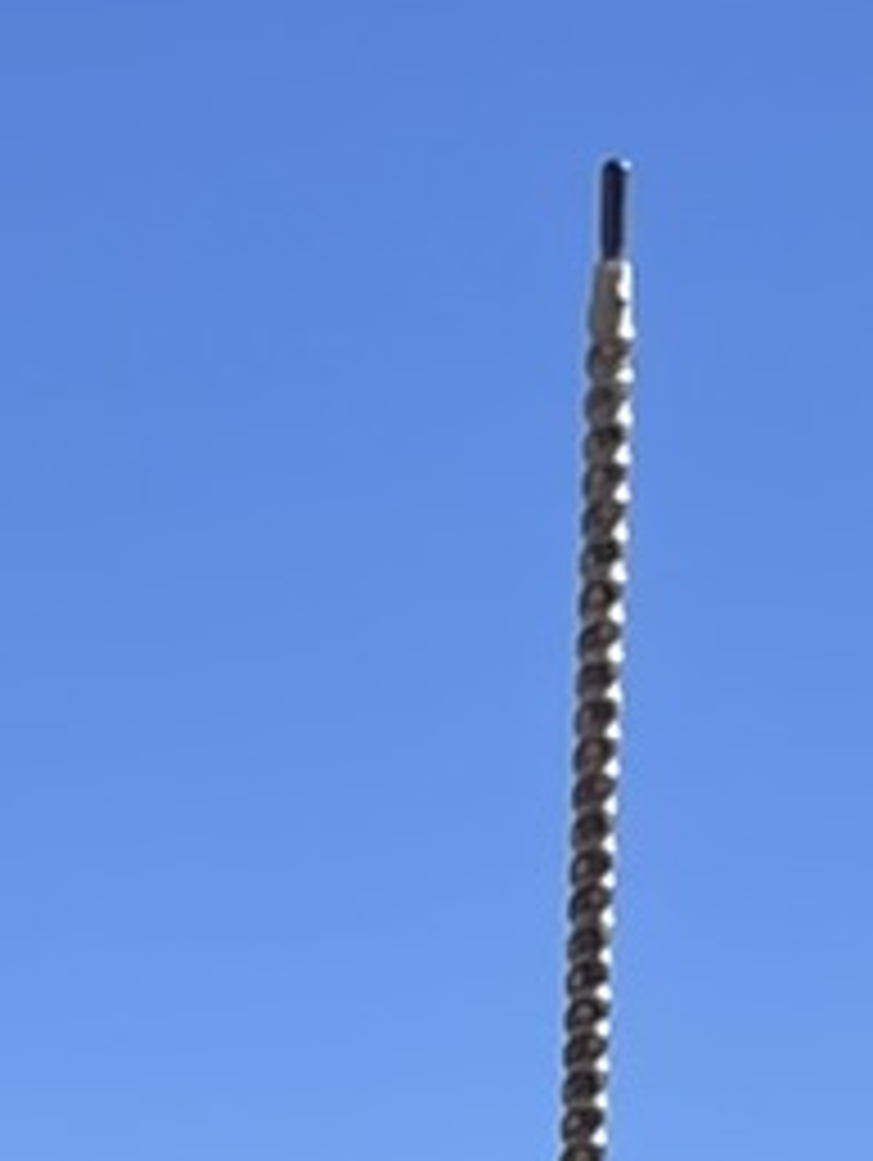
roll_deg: -2.3
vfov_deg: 8.0
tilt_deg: -8.1
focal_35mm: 206
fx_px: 6916
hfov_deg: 7.2
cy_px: 3676
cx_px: -184
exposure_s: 1/3509
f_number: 1.6
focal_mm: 4.2
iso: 32
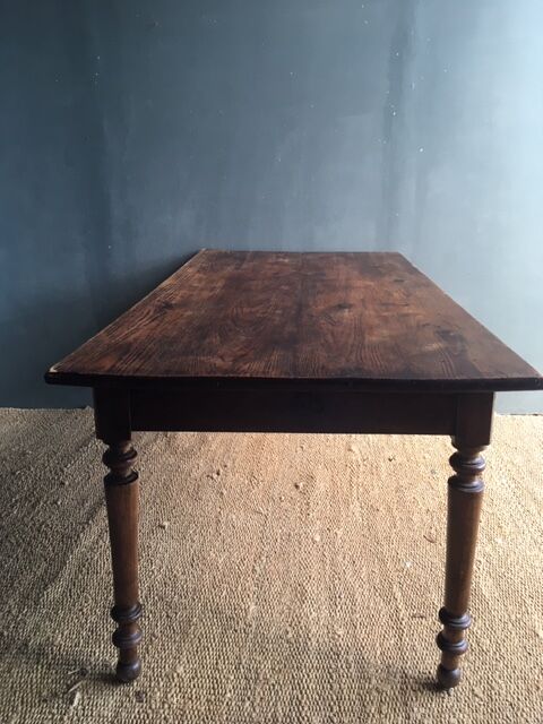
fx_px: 607
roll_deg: +0.0
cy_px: 362
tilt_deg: -18.5
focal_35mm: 29
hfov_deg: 48.2
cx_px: 272
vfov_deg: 61.7
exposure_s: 1/33
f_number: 2.2
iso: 25
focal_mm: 4.15
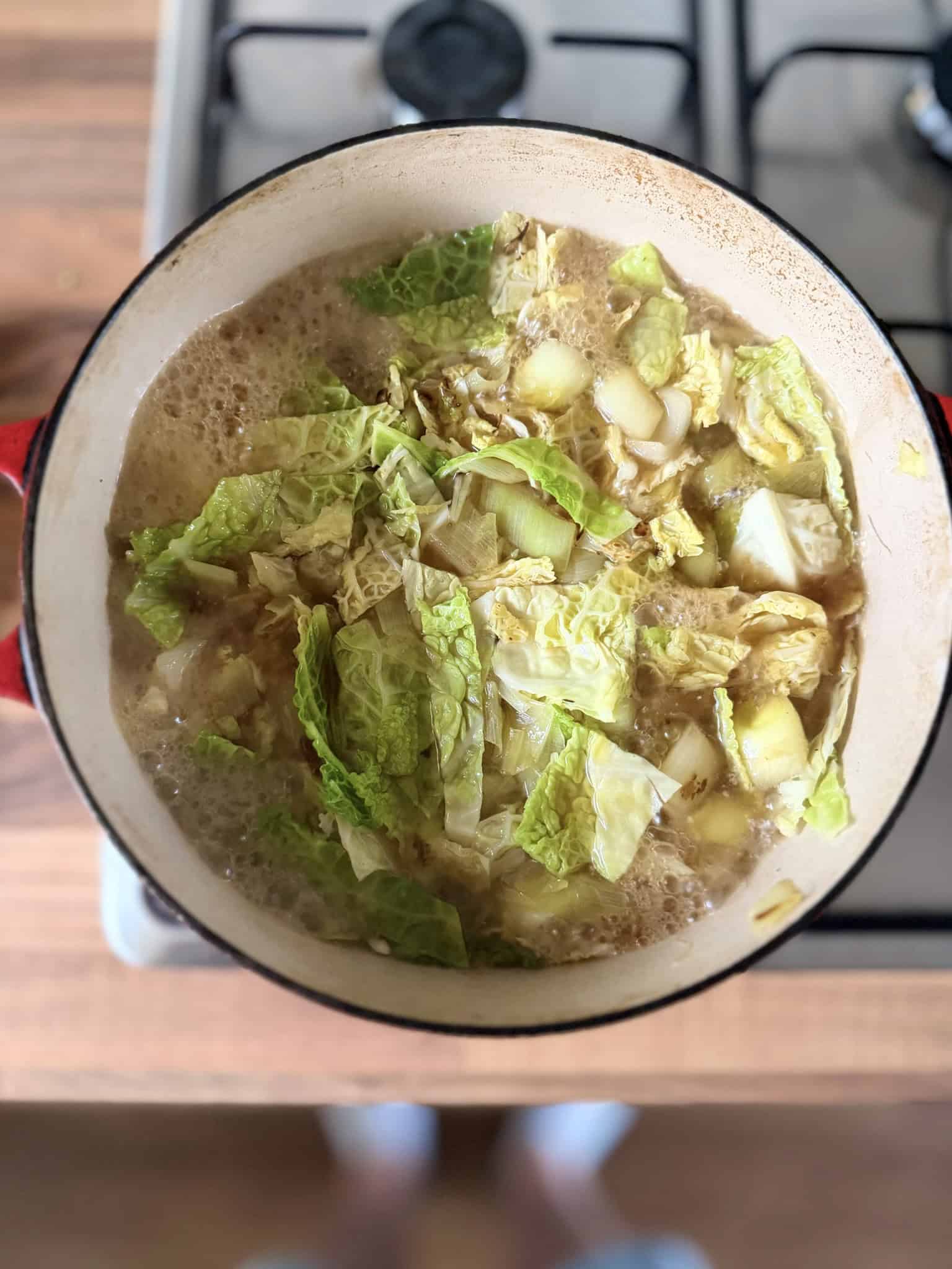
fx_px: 880
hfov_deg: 56.8
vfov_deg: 71.6
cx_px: 476
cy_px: 634
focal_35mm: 24
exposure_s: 1/60
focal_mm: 6.8
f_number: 1.8
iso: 640
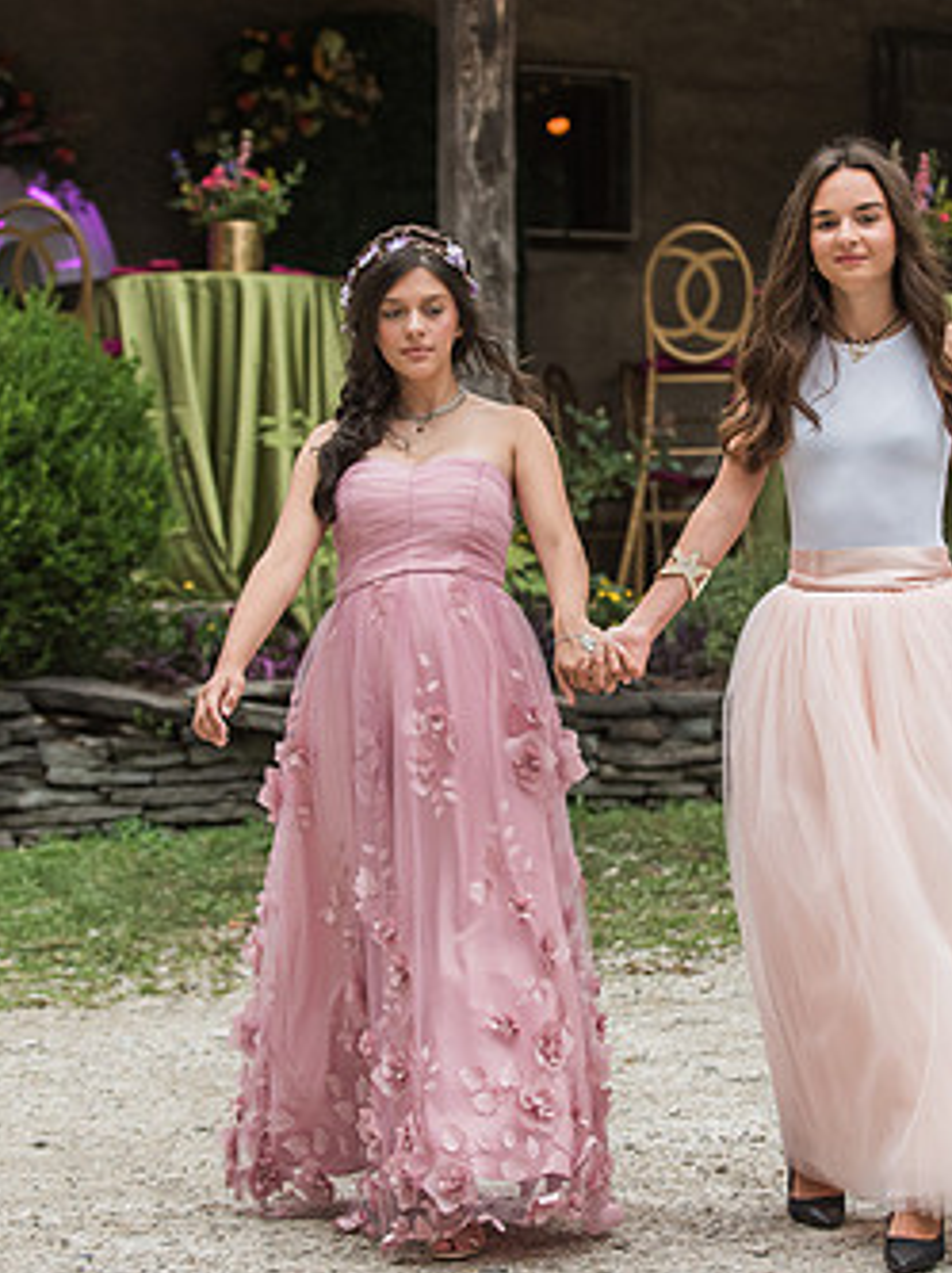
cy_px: 533
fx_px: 4519
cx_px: 640
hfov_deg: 12.0
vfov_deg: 16.0
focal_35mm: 123
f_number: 3.2
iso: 640
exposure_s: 1/2000
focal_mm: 70
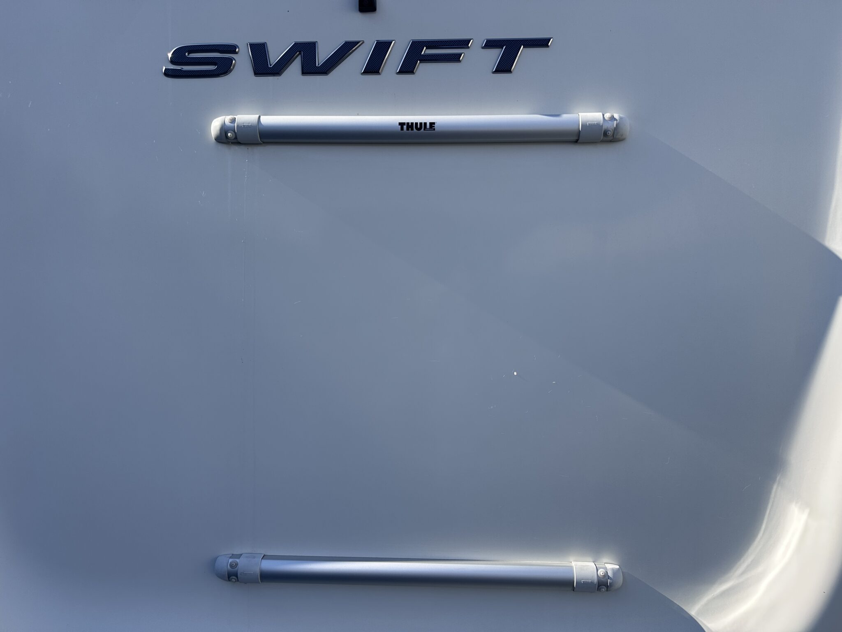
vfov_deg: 56.8
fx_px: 584
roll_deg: -0.3
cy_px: 316
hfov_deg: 71.6
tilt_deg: -2.7
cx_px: 421
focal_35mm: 24
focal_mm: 6.86
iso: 80
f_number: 1.78
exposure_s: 1/3356
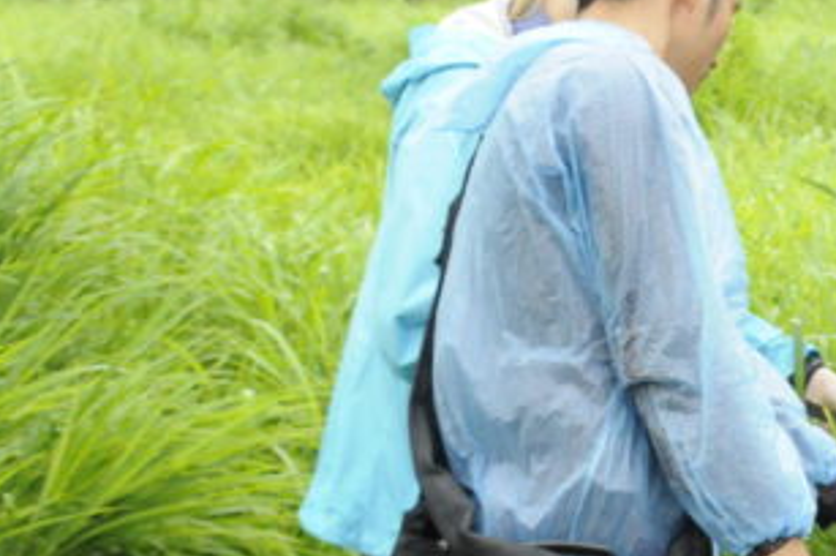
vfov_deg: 10.4
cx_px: 953
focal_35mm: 131
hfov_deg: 15.2
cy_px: 425
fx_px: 3045
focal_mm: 35
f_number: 7.1
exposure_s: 1/200
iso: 3200
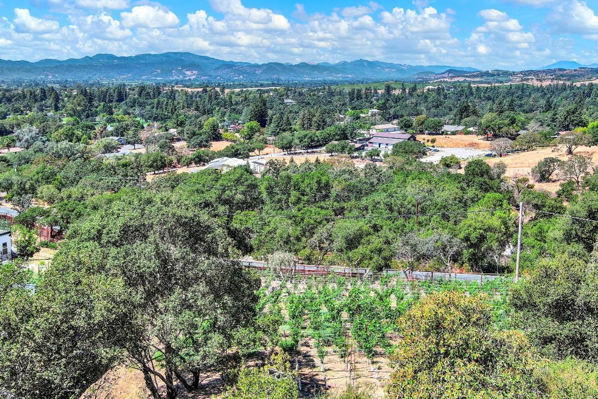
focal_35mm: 36
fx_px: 598
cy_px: 162
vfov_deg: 36.8
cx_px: 276
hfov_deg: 53.1
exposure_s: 1/1462
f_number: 2.8
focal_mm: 10.6
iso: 101
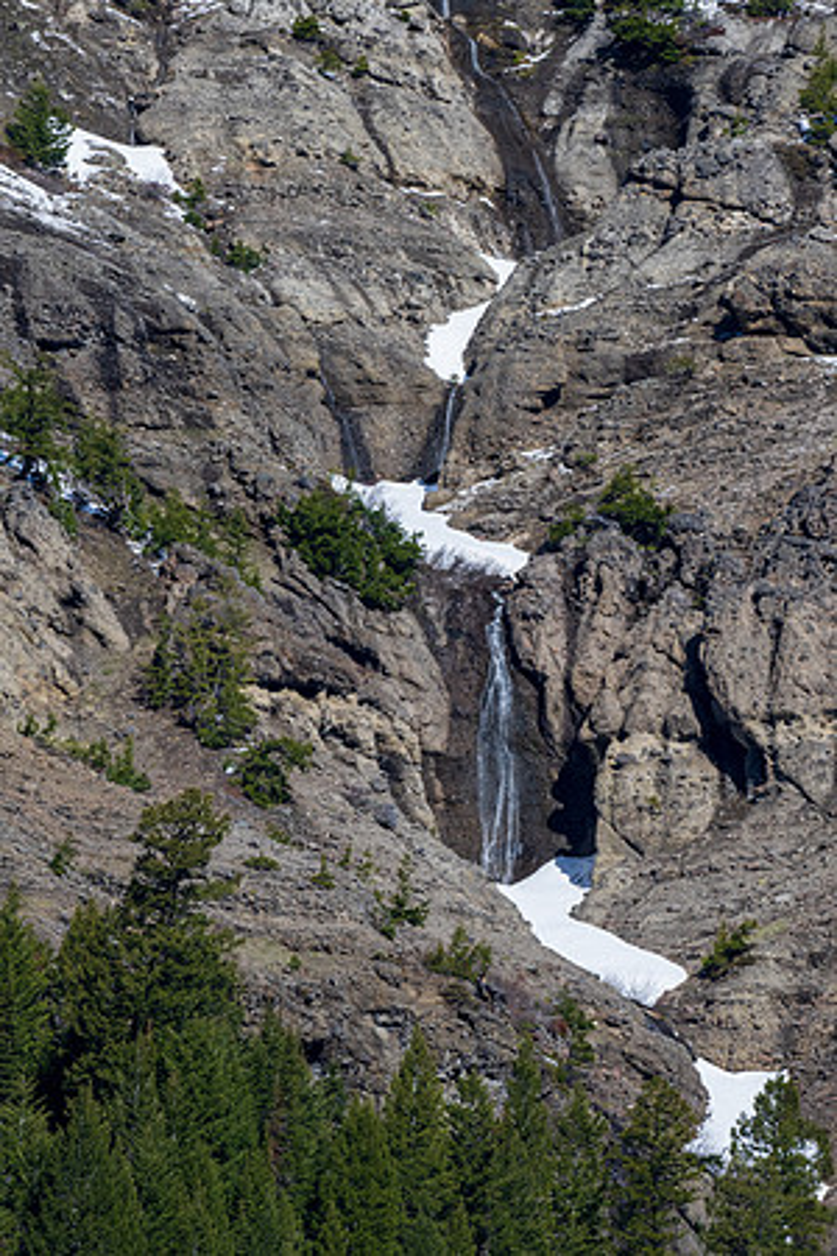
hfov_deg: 2.3
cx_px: 418
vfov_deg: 3.4
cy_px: 628
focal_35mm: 600
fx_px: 20923
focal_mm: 600
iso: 800
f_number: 14
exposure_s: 1/800
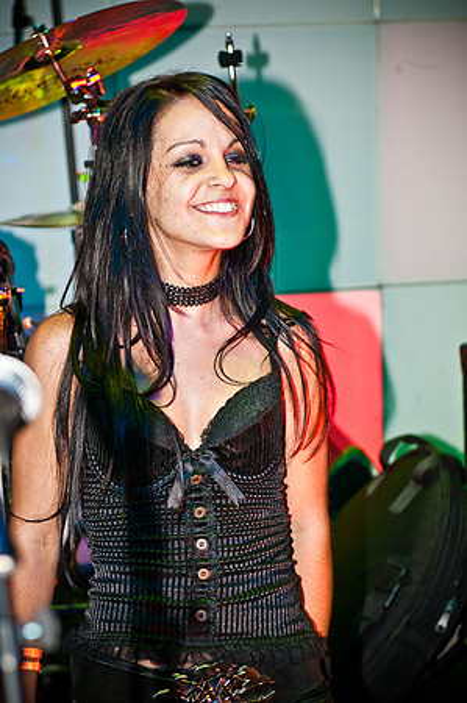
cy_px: 352
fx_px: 2048
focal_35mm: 105
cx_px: 234
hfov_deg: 13.0
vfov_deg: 19.5
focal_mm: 70
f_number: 5
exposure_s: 1/25
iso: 200
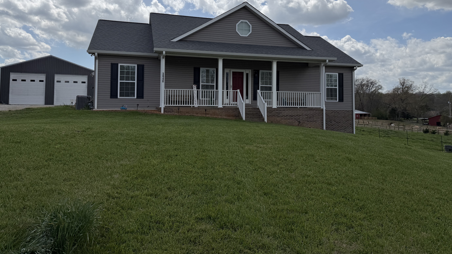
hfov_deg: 69.9
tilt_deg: +2.7
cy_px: 90
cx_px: 226
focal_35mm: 27
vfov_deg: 42.4
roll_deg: -0.4
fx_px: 324
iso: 80
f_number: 1.78
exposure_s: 1/10309
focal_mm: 6.76
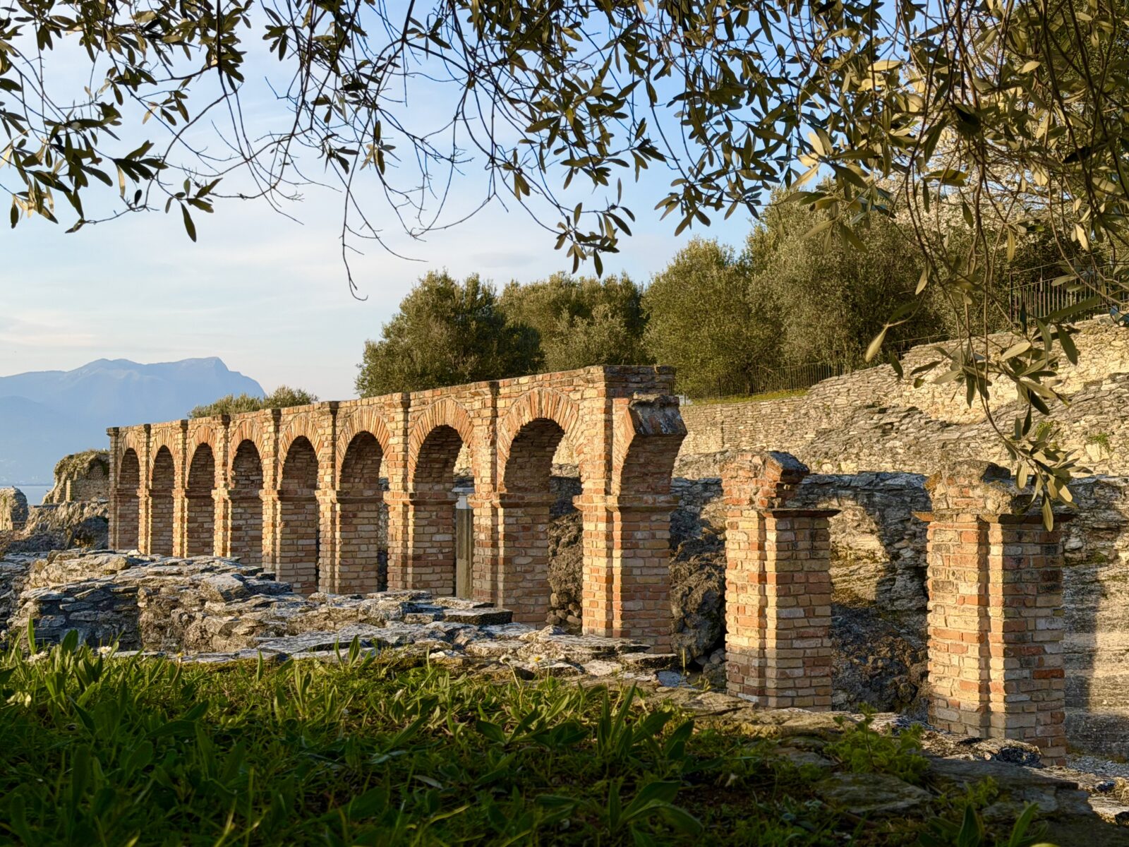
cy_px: 424
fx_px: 1566
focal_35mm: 48
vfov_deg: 30.3
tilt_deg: +1.5
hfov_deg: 39.7
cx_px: 564
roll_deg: +1.1
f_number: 1.78
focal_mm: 6.76
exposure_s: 1/1754
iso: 64
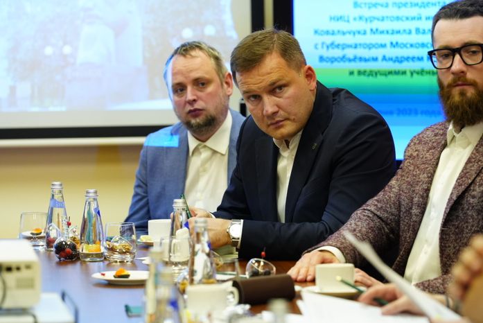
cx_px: 242
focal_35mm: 200
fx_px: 2685
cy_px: 162
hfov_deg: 10.3
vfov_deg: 6.9
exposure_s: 1/125
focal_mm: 200
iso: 2500
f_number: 5
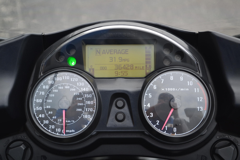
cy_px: 80
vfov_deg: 16.6
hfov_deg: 24.6
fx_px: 550
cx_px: 120
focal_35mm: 82
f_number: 5.6
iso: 110
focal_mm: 55
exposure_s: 1/125
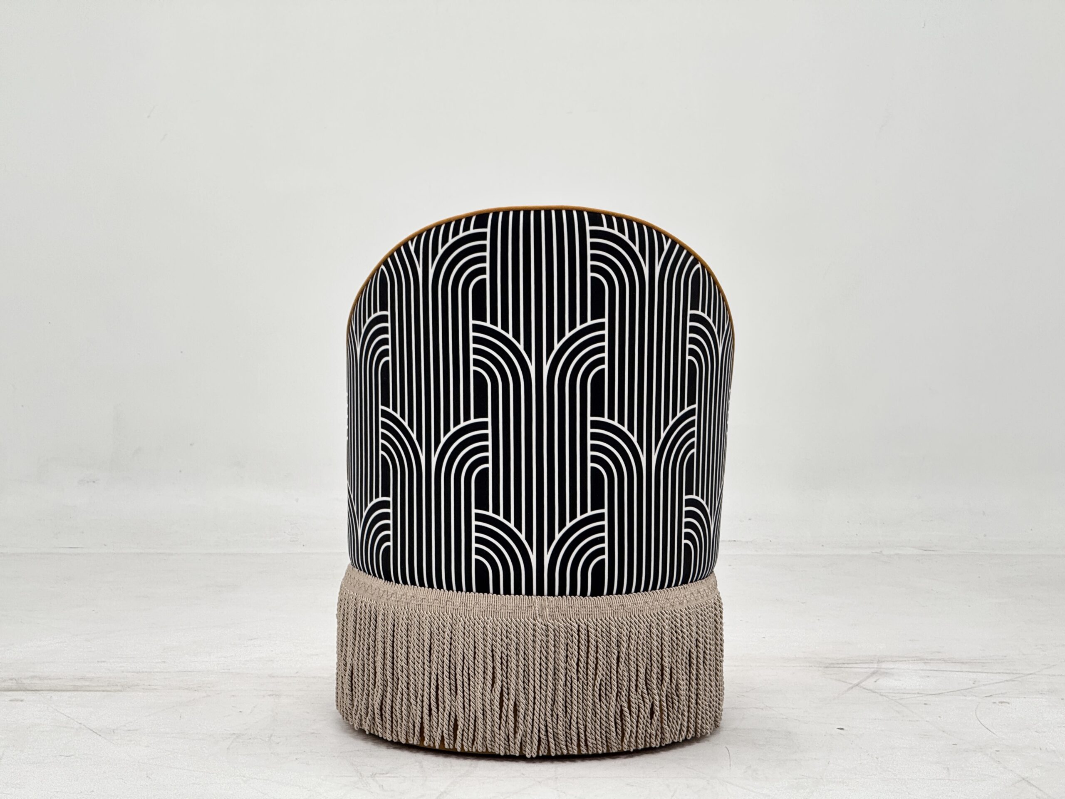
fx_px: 3692
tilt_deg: -7.1
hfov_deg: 16.4
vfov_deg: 12.3
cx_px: 532
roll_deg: +0.2
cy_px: 400
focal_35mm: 120
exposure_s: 1/100
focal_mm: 15.66
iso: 160
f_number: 2.8
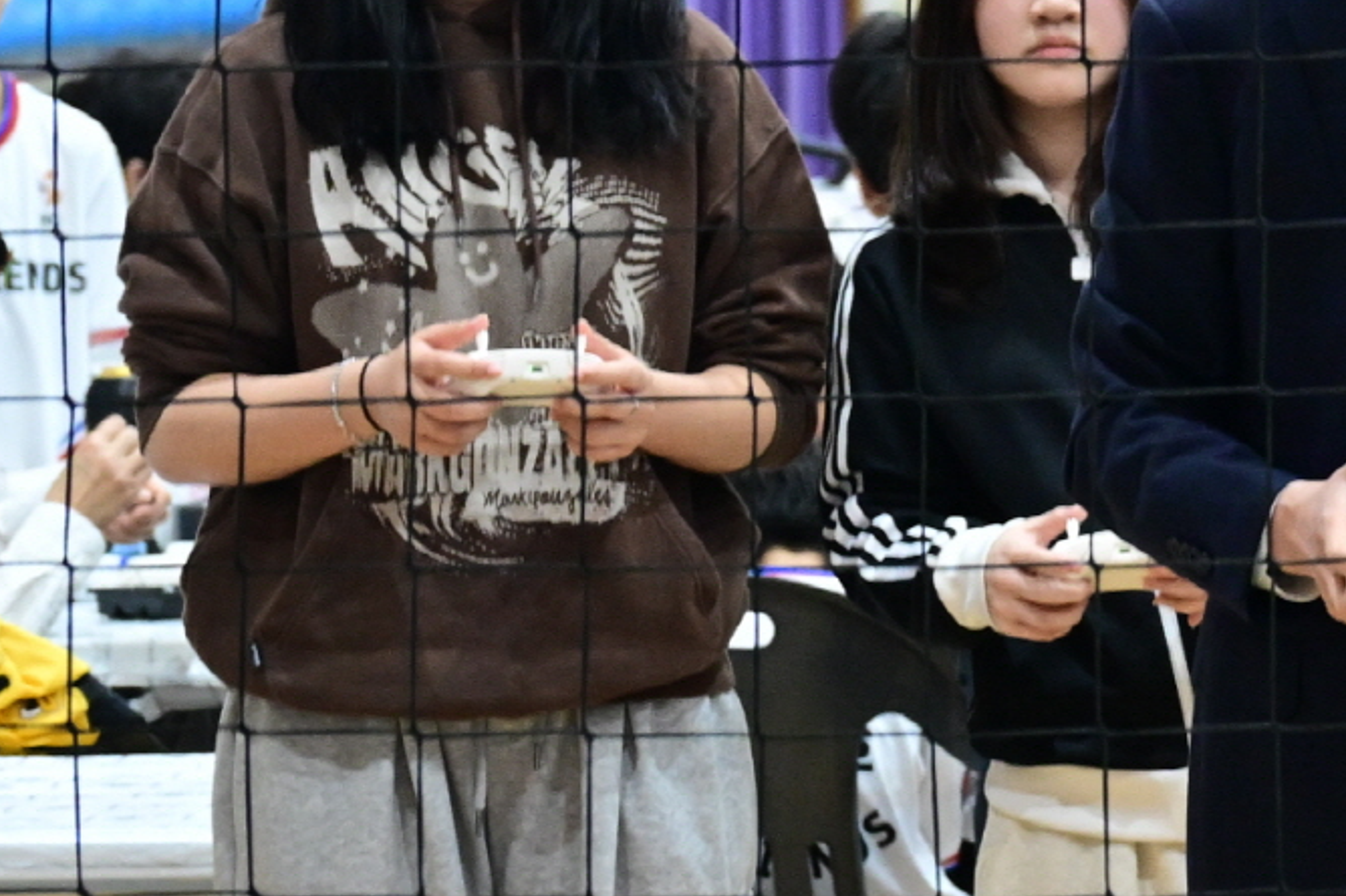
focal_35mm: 328
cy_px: -13
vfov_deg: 4.2
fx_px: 12260
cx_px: 2736
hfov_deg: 6.1
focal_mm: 73
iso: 2500
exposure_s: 1/200
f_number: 4
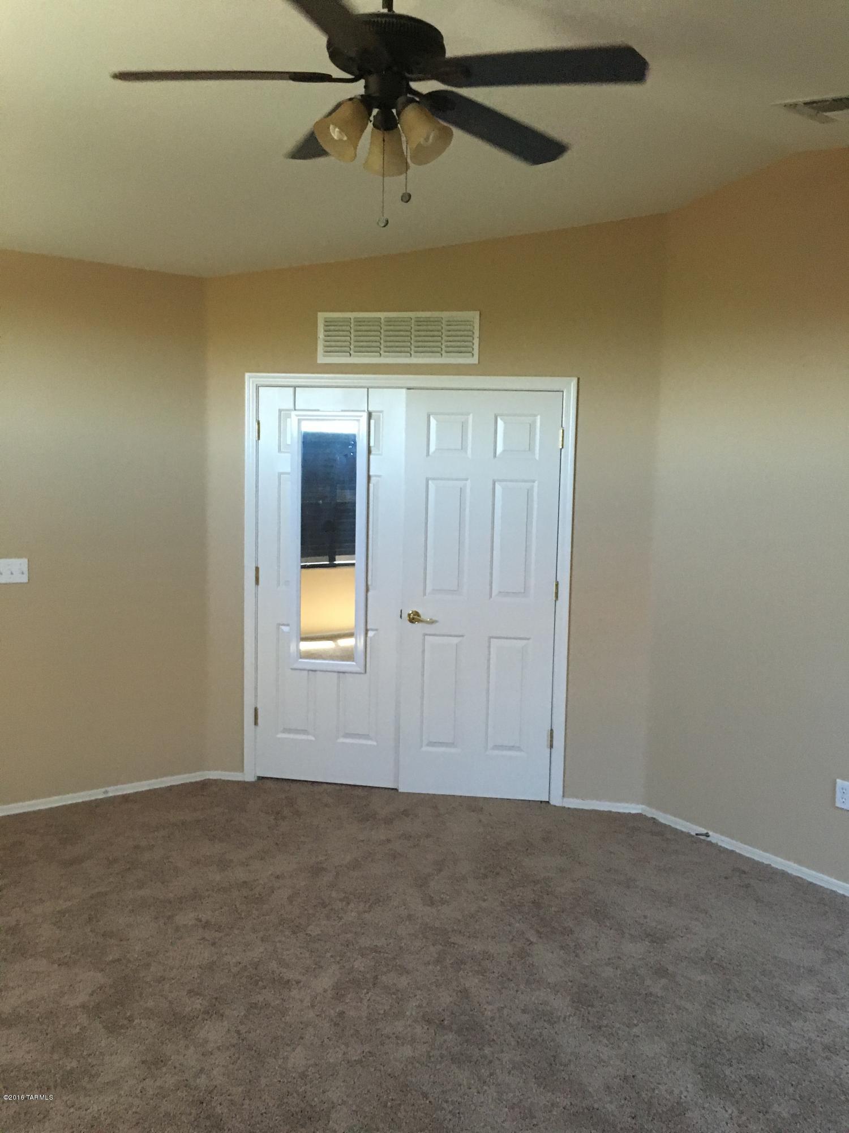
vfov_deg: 61.7
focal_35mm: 29
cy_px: 566
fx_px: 948
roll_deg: -1.7
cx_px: 424
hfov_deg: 48.2
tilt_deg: -5.2
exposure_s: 1/30
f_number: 2.2
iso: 200
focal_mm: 4.15
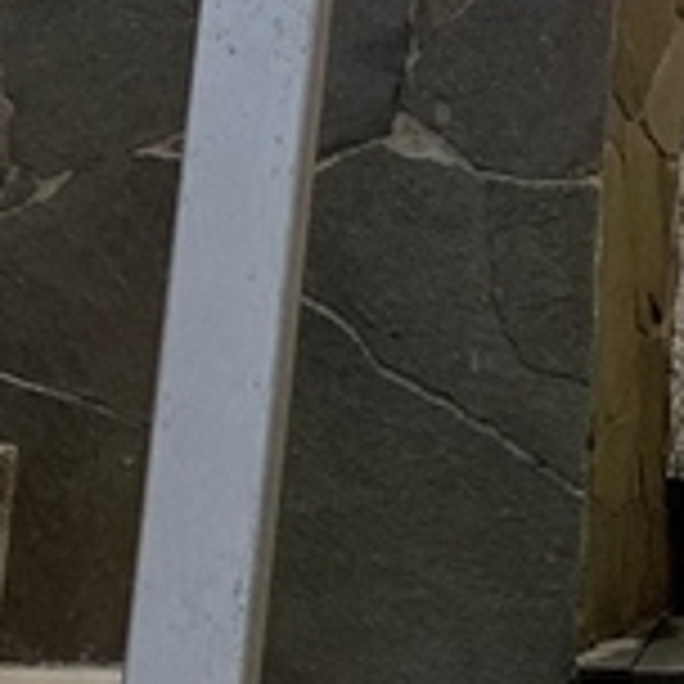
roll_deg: -1.5
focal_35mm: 182
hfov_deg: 8.9
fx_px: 4069
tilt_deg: +20.0
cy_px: -720
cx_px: 1490
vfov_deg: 9.0
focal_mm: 4.25
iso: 25
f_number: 1.8
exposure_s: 1/478
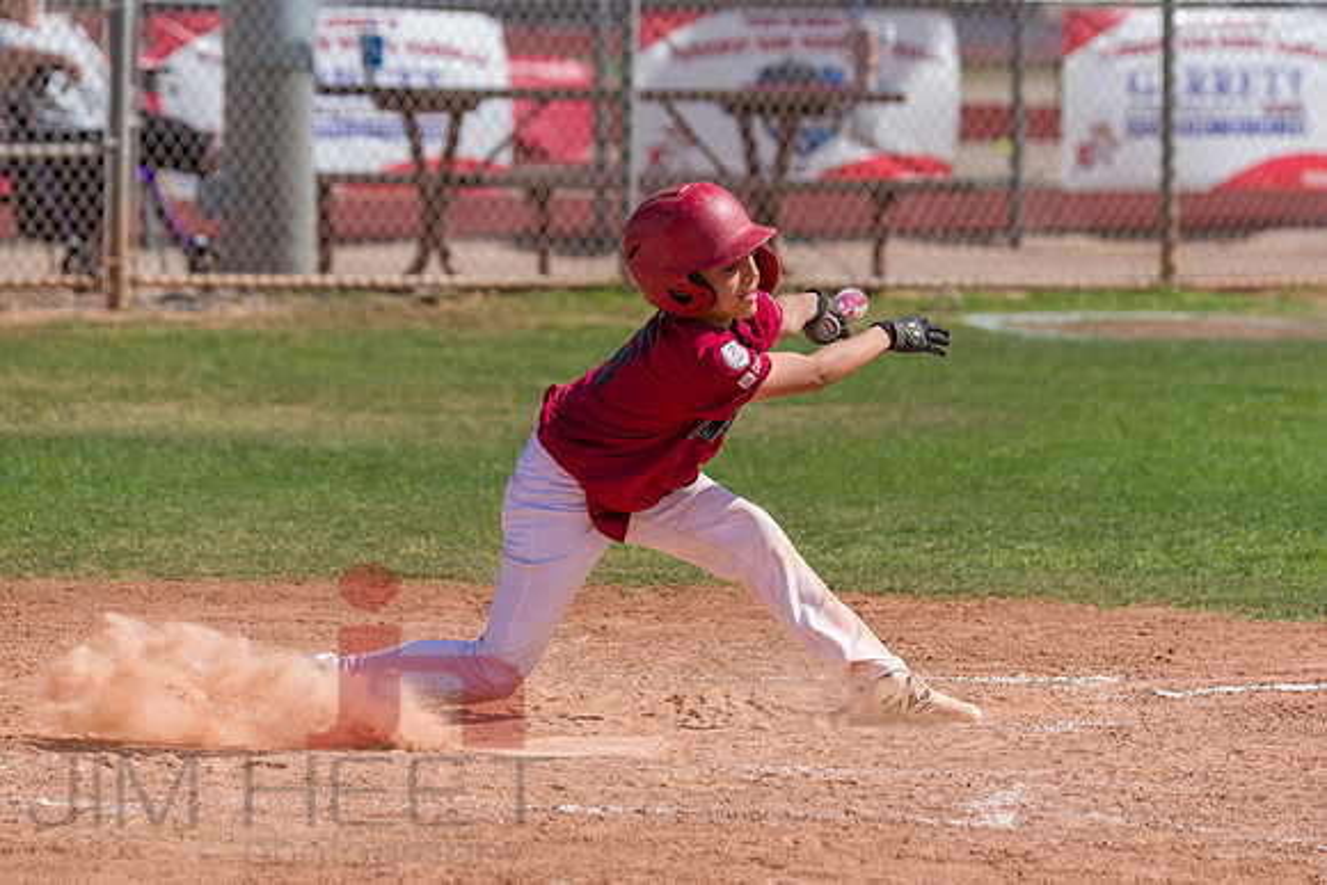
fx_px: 11148
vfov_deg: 4.5
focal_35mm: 302
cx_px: 802
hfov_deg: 6.8
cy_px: 440
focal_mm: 250
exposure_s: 1/2000
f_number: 7.1
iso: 500
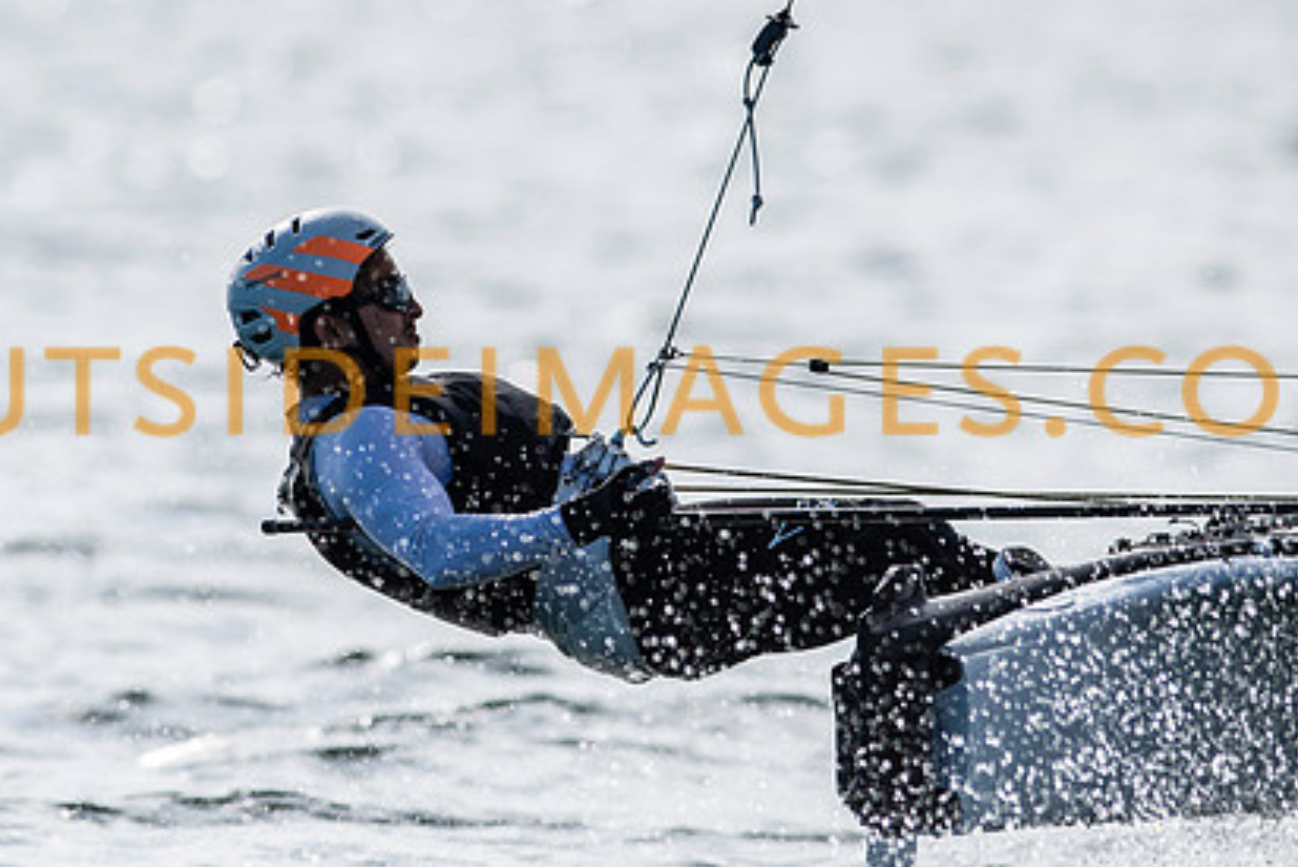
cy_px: 370
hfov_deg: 3.3
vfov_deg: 2.2
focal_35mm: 634
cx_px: 501
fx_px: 22866
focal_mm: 300
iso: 200
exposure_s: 1/3200
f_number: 5
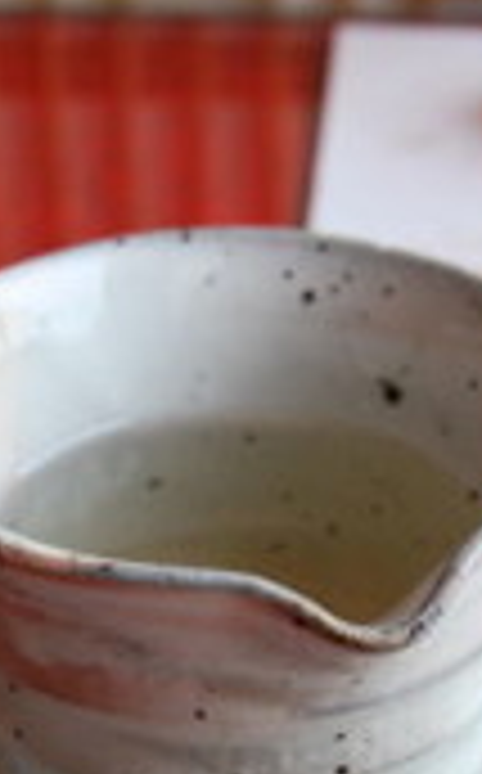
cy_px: 605
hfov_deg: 12.5
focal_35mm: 104
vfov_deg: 19.8
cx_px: 266
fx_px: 2193
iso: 400
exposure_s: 1/60
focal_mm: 26
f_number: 5.6
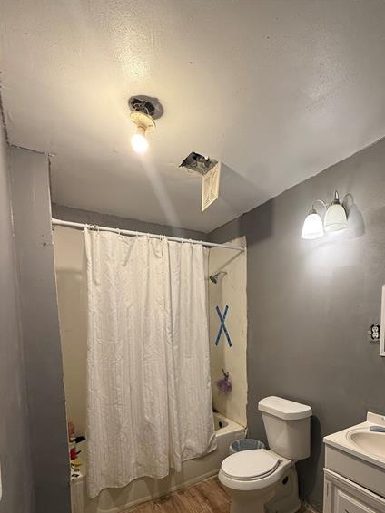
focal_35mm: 19
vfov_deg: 81.7
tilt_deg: -4.7
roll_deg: -0.1
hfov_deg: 67.6
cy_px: 344
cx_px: 240
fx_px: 282
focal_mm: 2.22
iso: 250
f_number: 2.2
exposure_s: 1/60
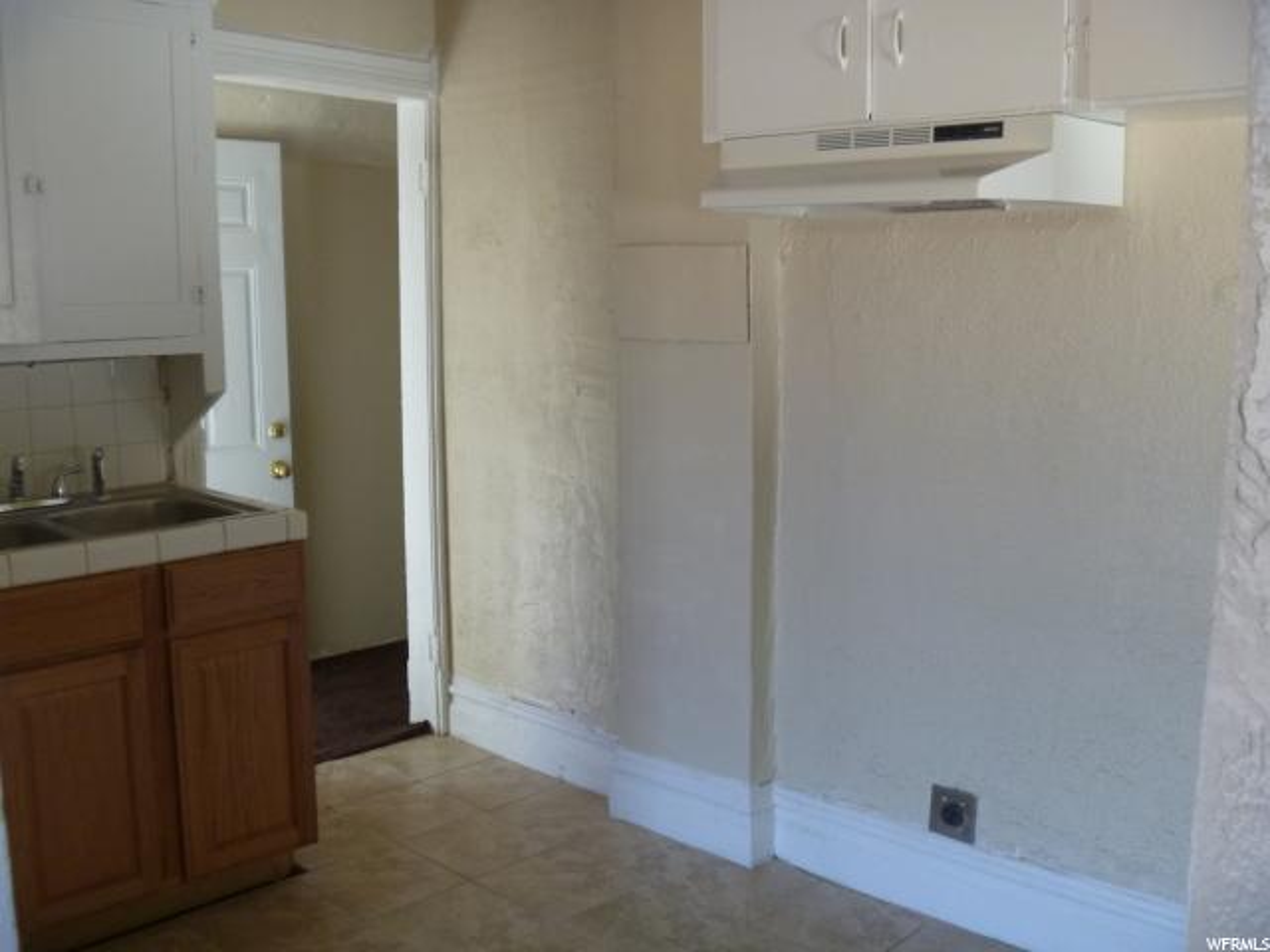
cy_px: 476
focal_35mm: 35
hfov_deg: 52.6
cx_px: 635
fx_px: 1284
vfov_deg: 40.7
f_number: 3.5
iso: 200
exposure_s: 1/30
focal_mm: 6.3
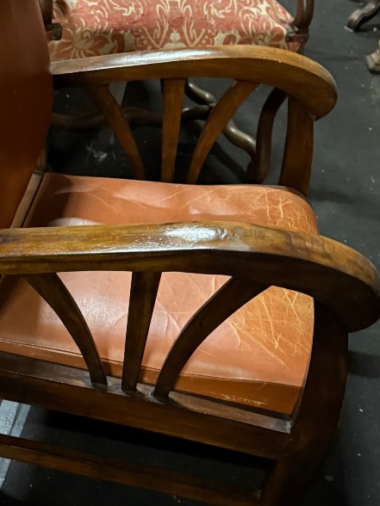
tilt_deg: -39.9
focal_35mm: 49
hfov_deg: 29.7
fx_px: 717
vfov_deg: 38.8
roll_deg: -15.9
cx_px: 170
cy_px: 285
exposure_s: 1/25
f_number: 1.78
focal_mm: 6.76
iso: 1250
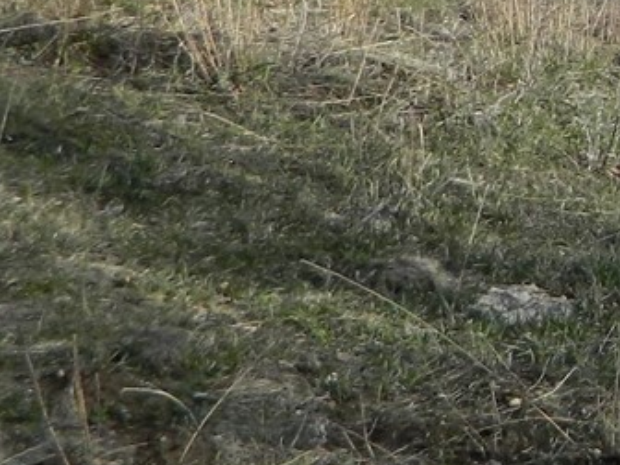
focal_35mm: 119
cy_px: -87
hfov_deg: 13.3
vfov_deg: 12.2
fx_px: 2131
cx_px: 1373
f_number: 3.1
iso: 80
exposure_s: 1/800
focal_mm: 4.5
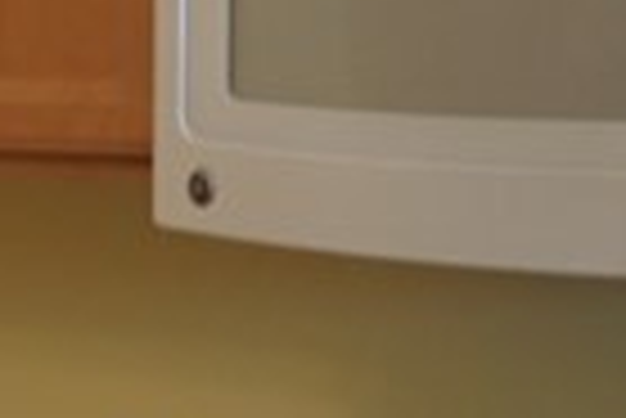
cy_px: 512
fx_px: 3255
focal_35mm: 187
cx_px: -916
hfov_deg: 9.6
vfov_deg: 7.3
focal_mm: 16
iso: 400
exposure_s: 1/60
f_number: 2.8
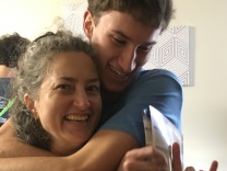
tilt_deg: -11.3
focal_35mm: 51
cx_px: 110
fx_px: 334
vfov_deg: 28.2
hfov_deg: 37.5
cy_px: 123
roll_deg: +3.2
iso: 400
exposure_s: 1/15
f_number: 2.2
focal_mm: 4.15
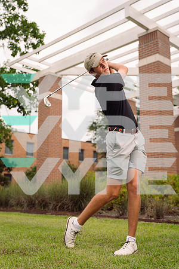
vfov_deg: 44.5
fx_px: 328
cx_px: 90
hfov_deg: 30.5
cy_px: 134
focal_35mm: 44
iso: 100
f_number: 2.8
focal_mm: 44
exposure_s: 1/1000
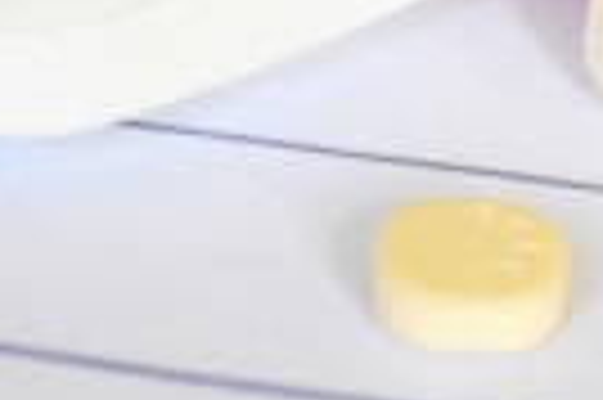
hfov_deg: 6.0
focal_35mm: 335
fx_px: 5604
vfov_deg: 4.1
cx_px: -598
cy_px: -157
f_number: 11
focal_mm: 50
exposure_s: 1/4
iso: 200
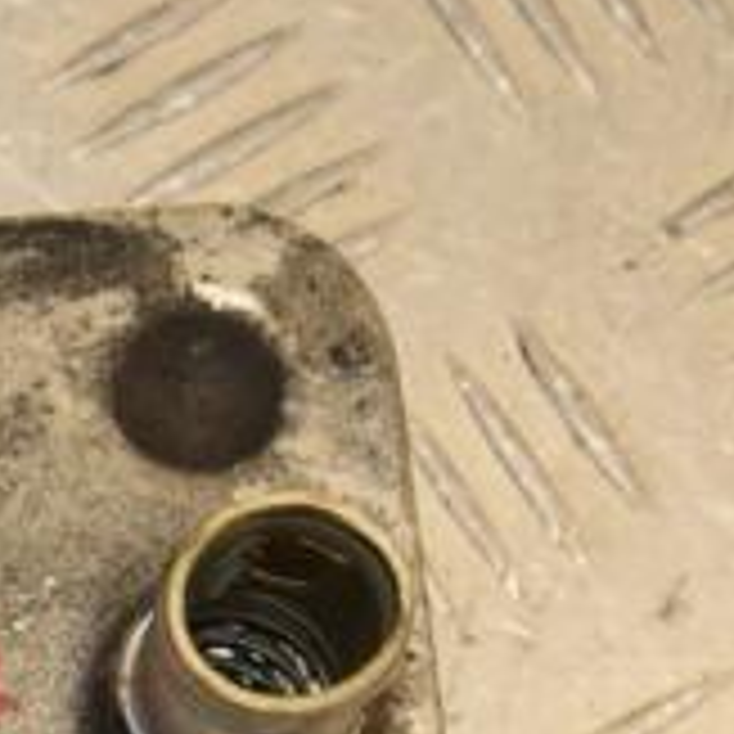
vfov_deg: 7.5
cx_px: -468
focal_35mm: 234
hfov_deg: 7.3
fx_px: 5614
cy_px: 635
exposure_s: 1/200
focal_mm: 50
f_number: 9
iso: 800
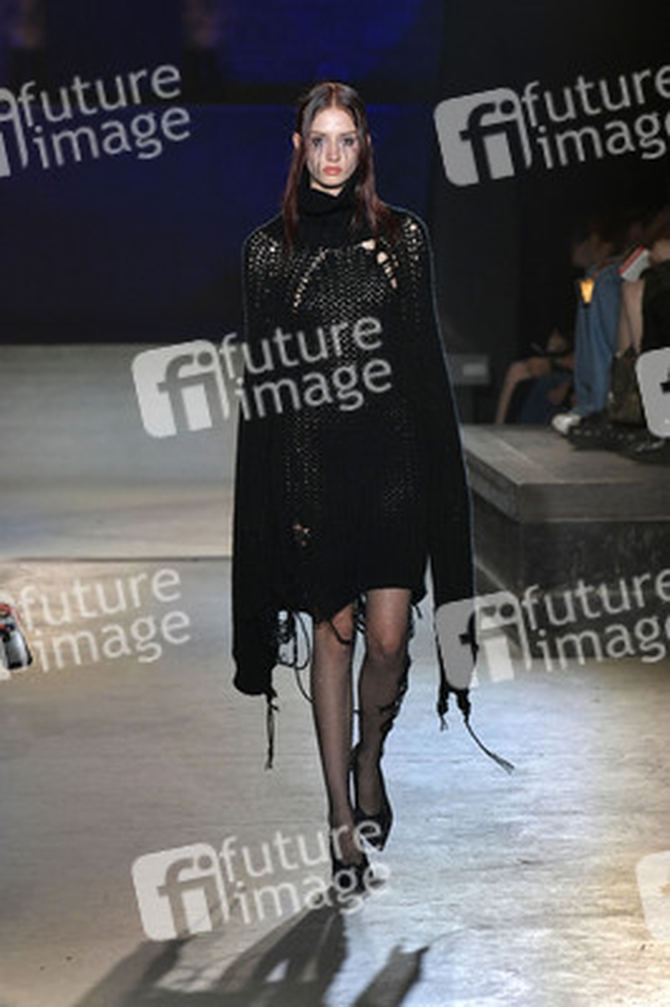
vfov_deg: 8.6
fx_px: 6711
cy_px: 504
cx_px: 335
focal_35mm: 240
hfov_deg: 5.7
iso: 2500
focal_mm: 200
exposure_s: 1/400
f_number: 7.1
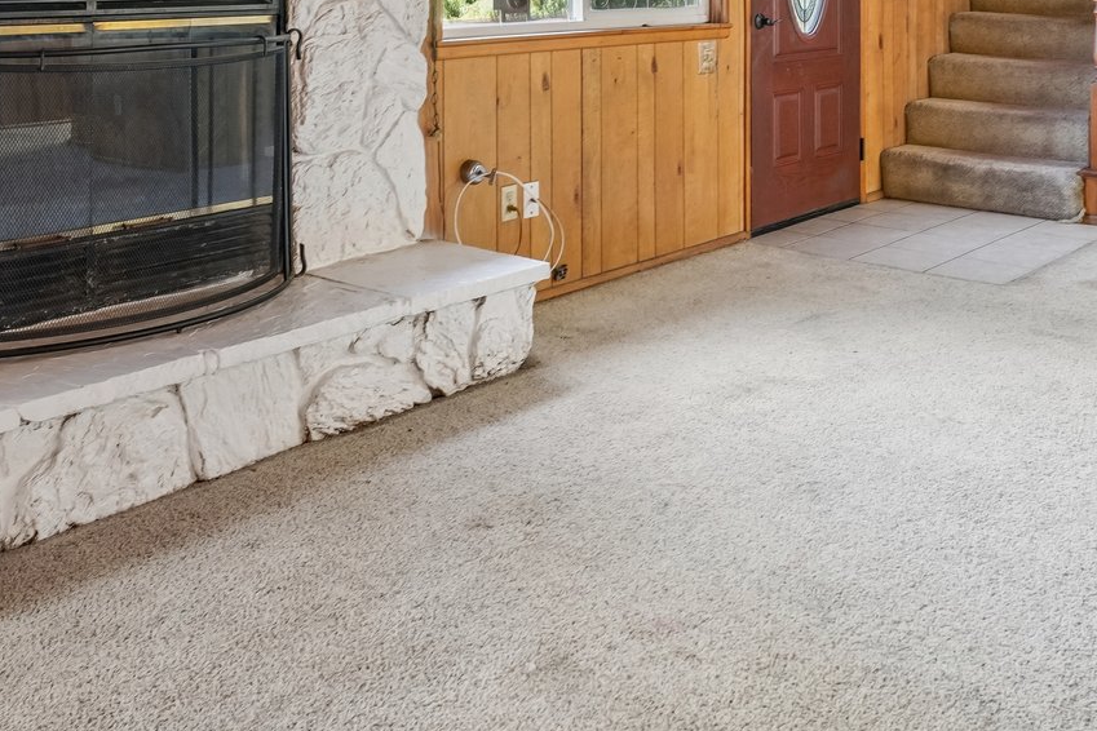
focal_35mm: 41
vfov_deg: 30.2
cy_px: -16
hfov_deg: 47.3
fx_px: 1249
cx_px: 632
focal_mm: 17
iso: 400
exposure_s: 1/5
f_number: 8
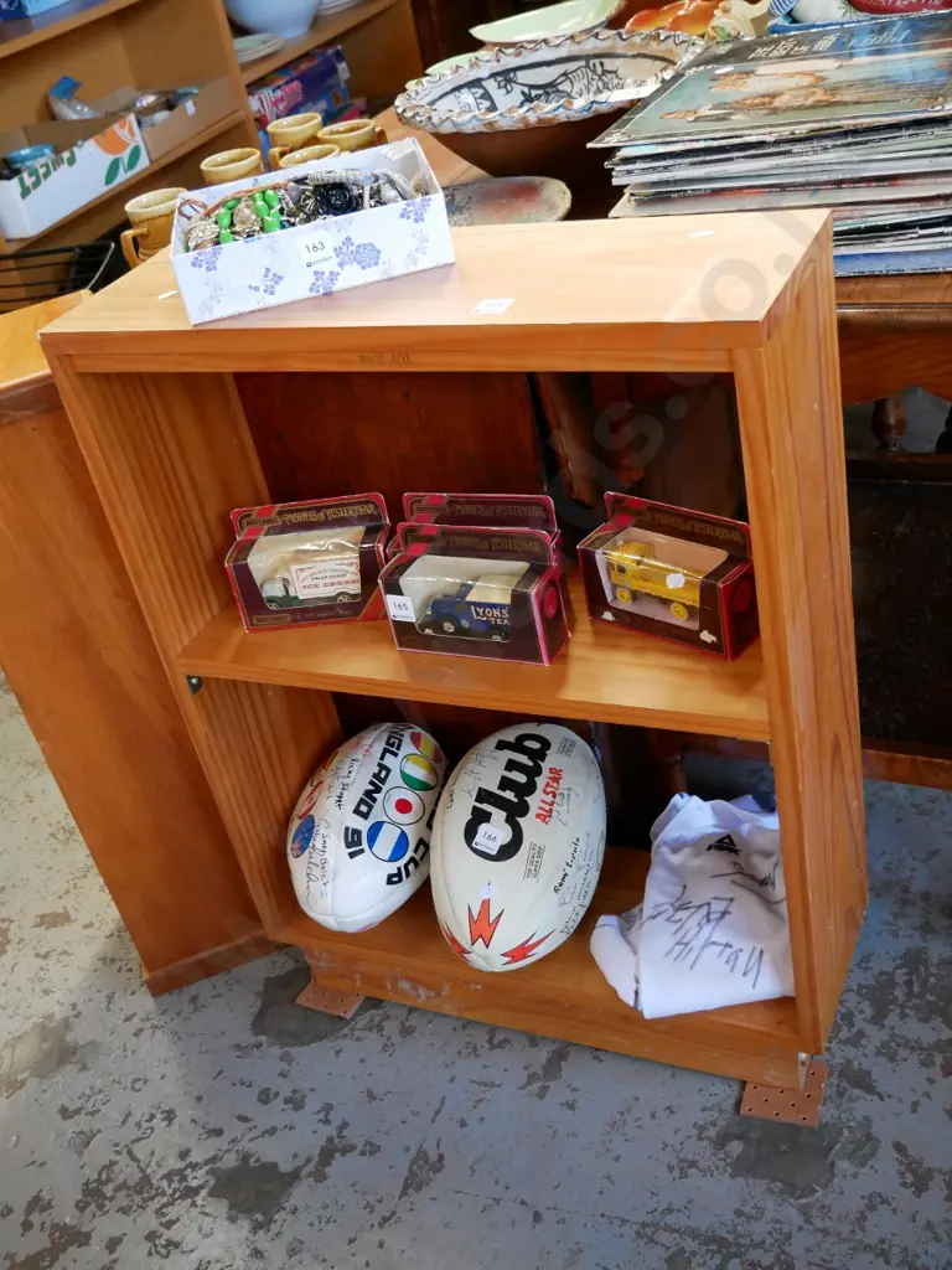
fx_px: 1467
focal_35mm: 40
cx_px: 476
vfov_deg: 46.8
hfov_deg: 36.0
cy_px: 635
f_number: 4.1
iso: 1250
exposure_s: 1/60
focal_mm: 20
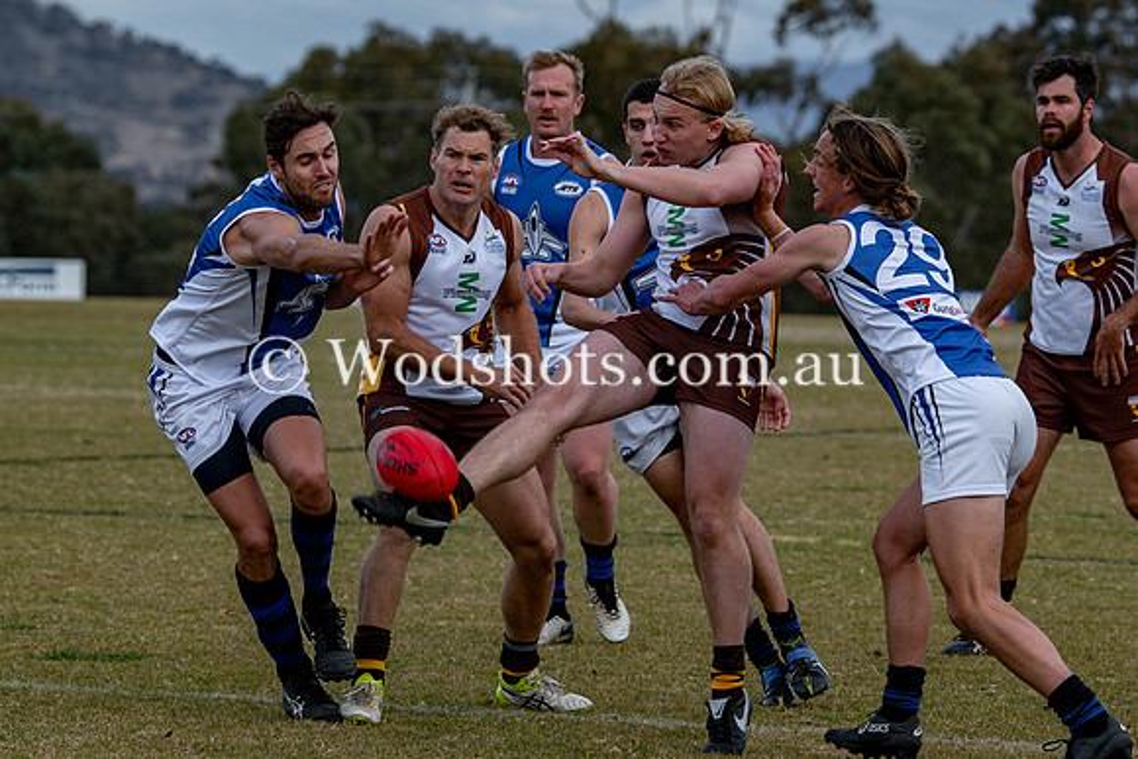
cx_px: 681
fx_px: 9344
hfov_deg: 7.0
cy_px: 353
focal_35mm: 296
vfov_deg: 4.7
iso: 320
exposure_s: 1/1600
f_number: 3.5
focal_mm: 122
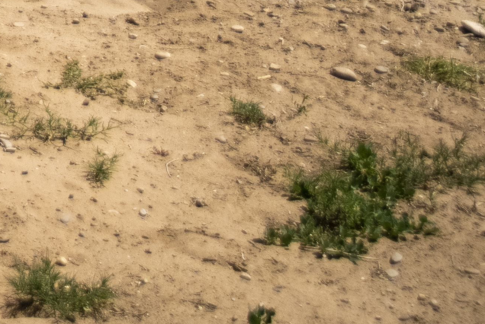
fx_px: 2749
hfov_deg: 8.2
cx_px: -1092
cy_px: -832
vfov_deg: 6.0
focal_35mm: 204
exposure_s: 1/4000
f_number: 2.8
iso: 500
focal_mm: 28
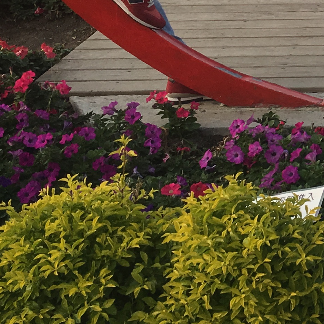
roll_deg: -1.0
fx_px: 1165
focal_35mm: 110
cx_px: 565
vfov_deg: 15.1
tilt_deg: -8.1
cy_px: -92
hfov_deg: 14.2
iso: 25
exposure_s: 1/394
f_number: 2.2
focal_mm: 4.15
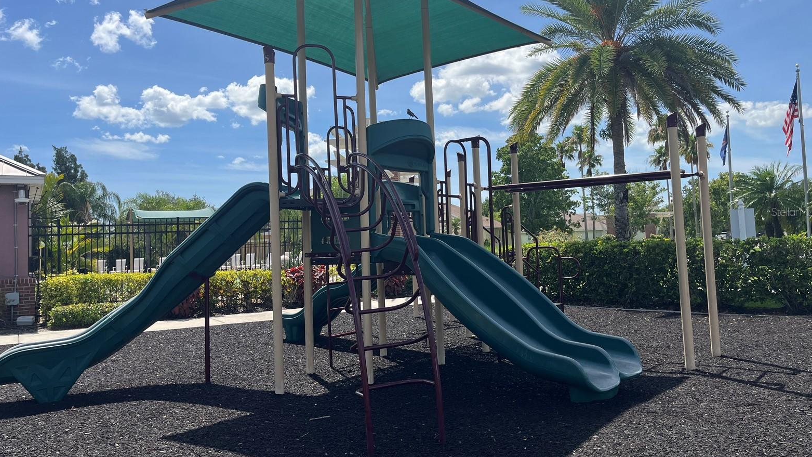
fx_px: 624
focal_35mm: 29
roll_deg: +2.1
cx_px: 405
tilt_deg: +2.1
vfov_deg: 40.2
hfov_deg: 66.1
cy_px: 212
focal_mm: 5.1
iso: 50
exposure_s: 1/4149
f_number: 1.6
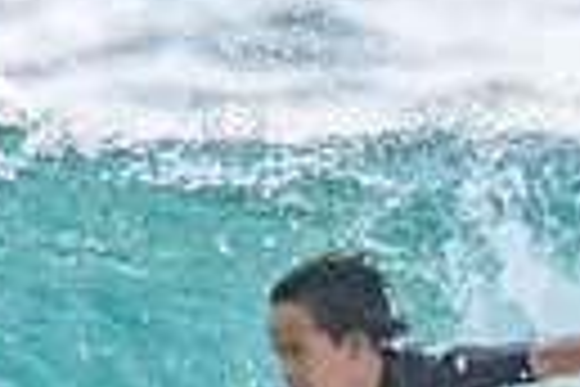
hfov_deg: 0.4
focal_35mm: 4954
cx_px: 235
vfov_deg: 0.3
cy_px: 519
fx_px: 79808
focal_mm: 800
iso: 2000
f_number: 11
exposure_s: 1/2000
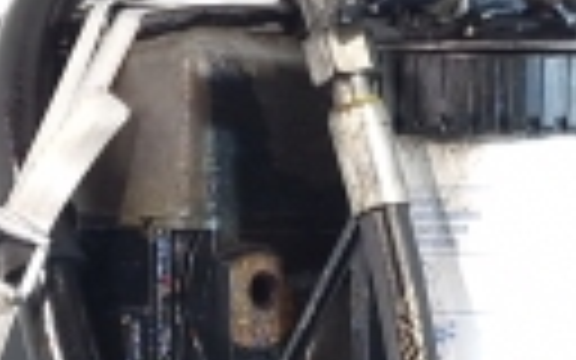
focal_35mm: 152
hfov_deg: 13.6
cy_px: 896
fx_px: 2386
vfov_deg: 7.9
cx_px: 549
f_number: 1.8
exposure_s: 1/50
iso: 125
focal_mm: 6.4
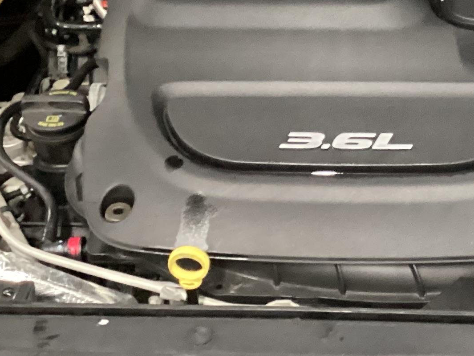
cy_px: 59
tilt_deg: -36.4
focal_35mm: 95
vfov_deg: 15.4
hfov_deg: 20.4
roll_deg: -0.4
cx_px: 395
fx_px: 1301
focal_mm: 3.3
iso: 640
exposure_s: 1/25
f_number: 2.4
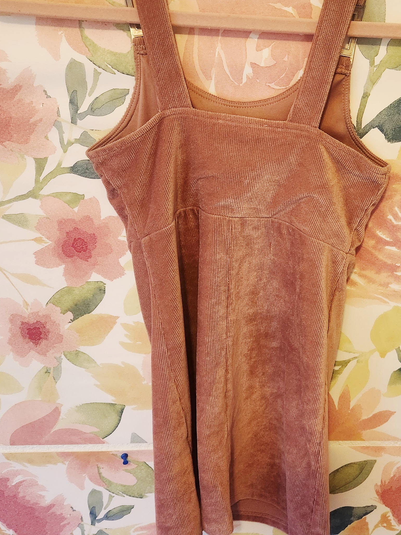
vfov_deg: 51.3
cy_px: 254
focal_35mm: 36
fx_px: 556
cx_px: 280
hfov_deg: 39.0
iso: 640
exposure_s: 1/60.2
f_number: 1.8
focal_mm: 5.4
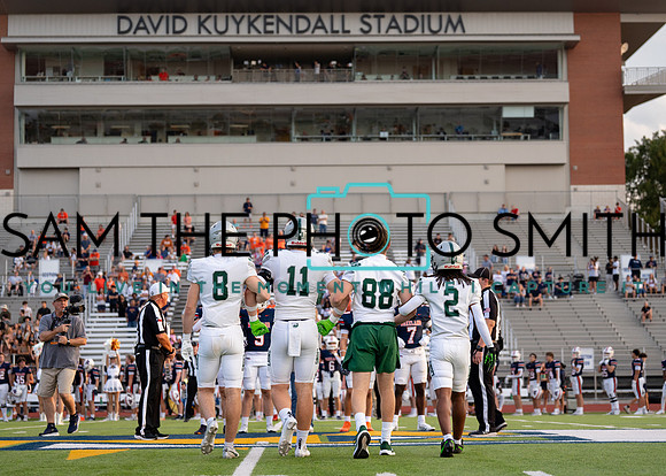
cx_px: 349
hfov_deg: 25.4
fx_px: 1475
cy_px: 243
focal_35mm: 78
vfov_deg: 18.3
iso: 500
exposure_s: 1/1600
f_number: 2.8
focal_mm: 70
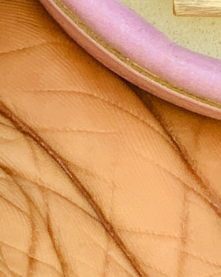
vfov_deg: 5.8
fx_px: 2657
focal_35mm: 325
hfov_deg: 4.7
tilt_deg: -26.5
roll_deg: -2.9
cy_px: -261
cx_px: 286
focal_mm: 6
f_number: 2.4
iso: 25
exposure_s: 1/122
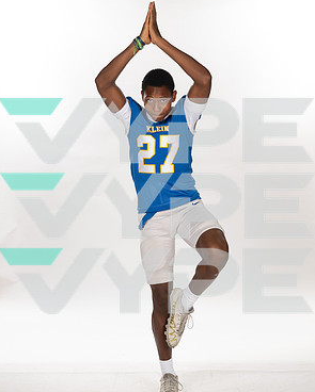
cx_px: 158
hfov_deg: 19.7
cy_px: 207
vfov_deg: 24.4
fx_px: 908
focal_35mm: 78
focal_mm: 68
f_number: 7.1
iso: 800
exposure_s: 1/320
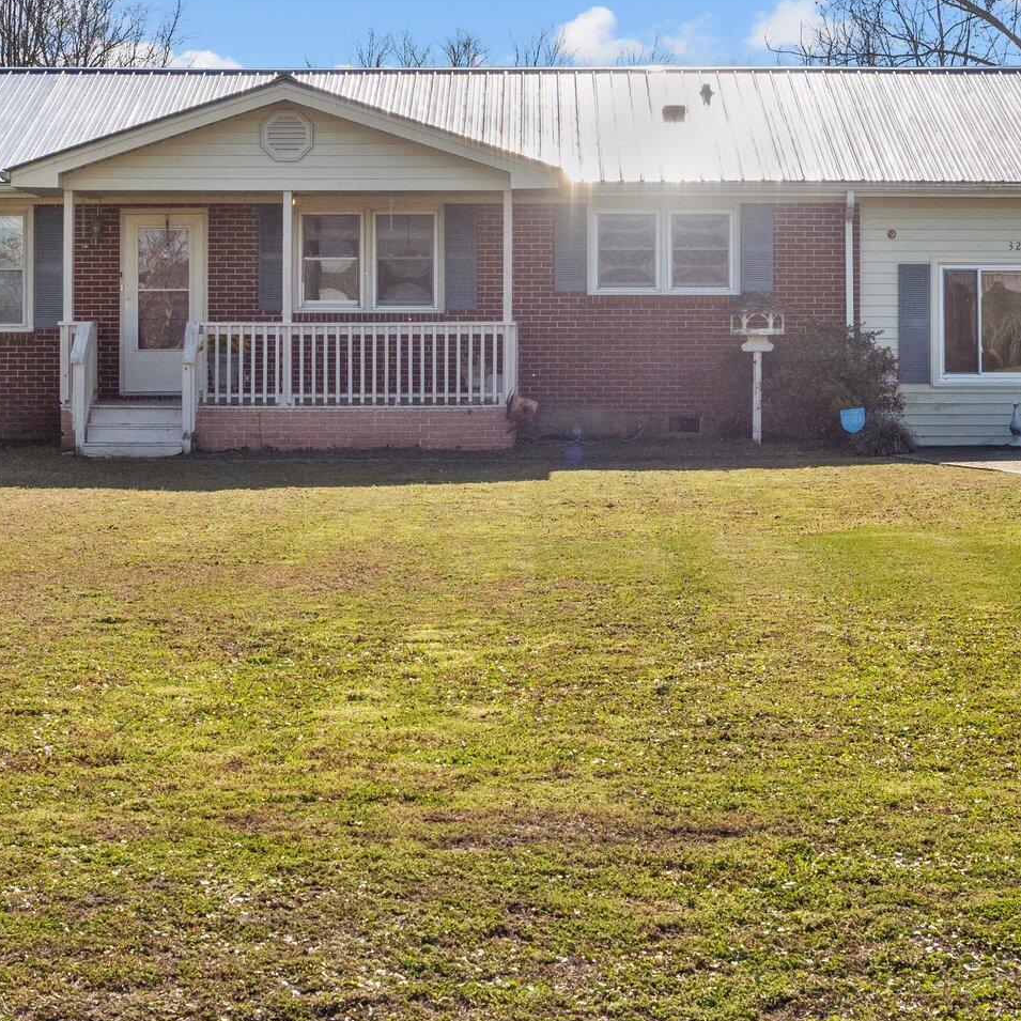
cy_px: 310
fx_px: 3037
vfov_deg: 19.0
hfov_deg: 19.1
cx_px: 609
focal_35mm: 91
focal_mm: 24
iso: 200
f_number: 5.6
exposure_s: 1/1600
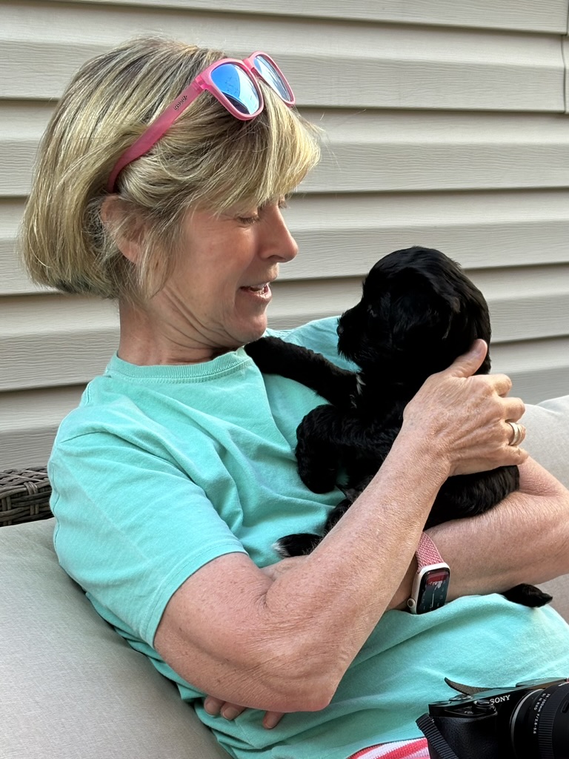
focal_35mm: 52
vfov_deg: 36.8
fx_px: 1140
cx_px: 284
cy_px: 380
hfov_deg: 28.0
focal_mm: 5.96
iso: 40
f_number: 1.6
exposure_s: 1/121
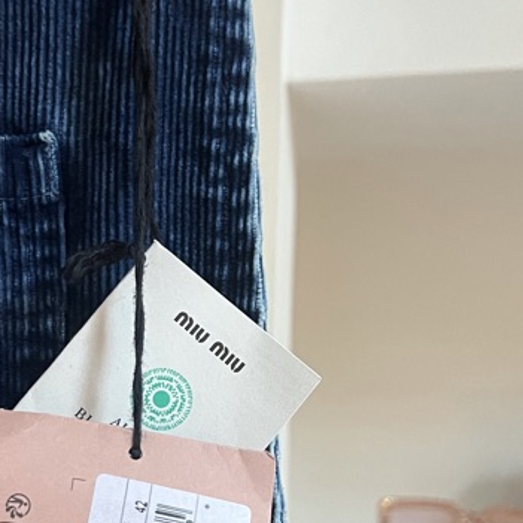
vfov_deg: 25.3
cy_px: 414
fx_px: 1145
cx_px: 159
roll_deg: -1.1
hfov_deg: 25.5
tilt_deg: +1.0
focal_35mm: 67
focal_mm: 5.7
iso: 400
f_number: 1.5
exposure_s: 1/60
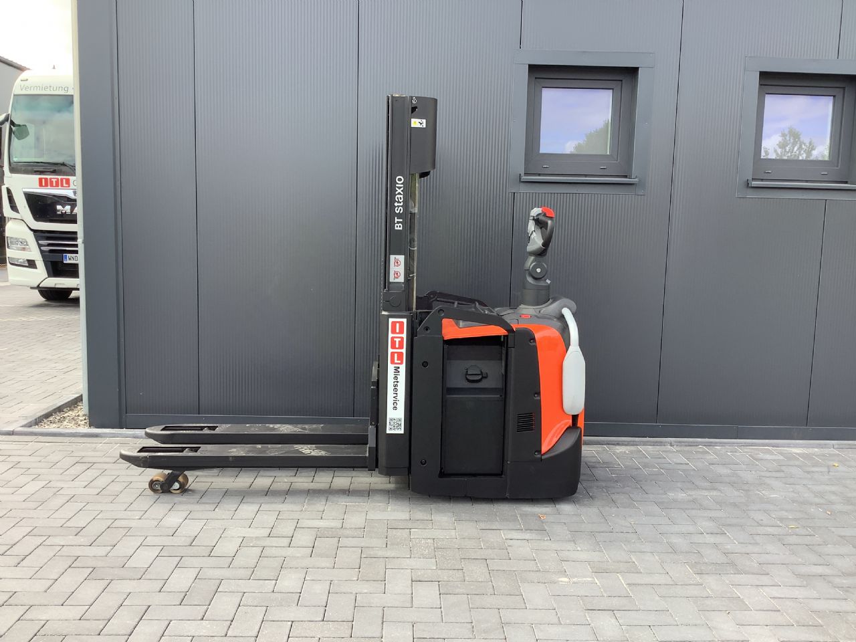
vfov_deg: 45.4
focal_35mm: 31
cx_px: 428
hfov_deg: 58.4
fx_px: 767
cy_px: 321
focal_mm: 3.3
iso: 25
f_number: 2.4
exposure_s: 1/158
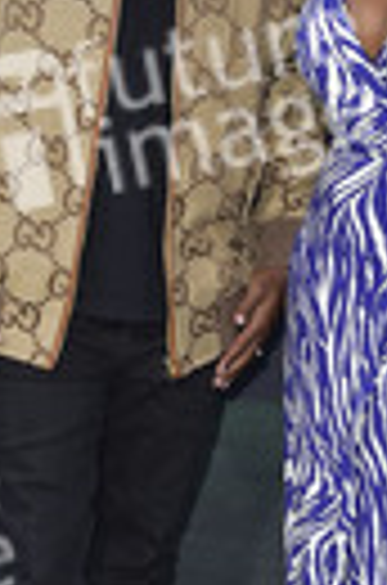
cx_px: 277
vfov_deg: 14.8
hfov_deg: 9.8
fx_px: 2253
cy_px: 342
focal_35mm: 139
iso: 320
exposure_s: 1/250
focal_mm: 45
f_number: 6.3
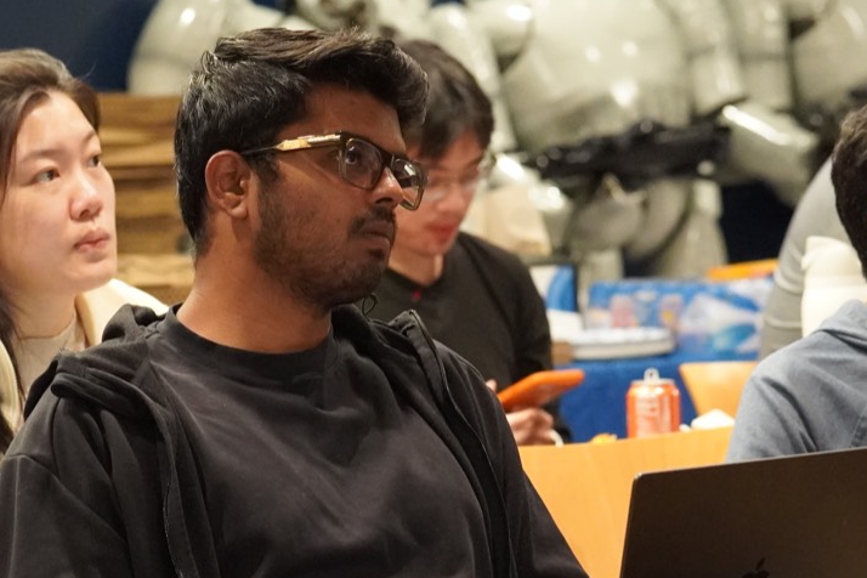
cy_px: 430
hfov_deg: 8.2
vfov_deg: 5.4
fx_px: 6071
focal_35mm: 252
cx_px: 391
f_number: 4
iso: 5000
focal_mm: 75
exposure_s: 1/160
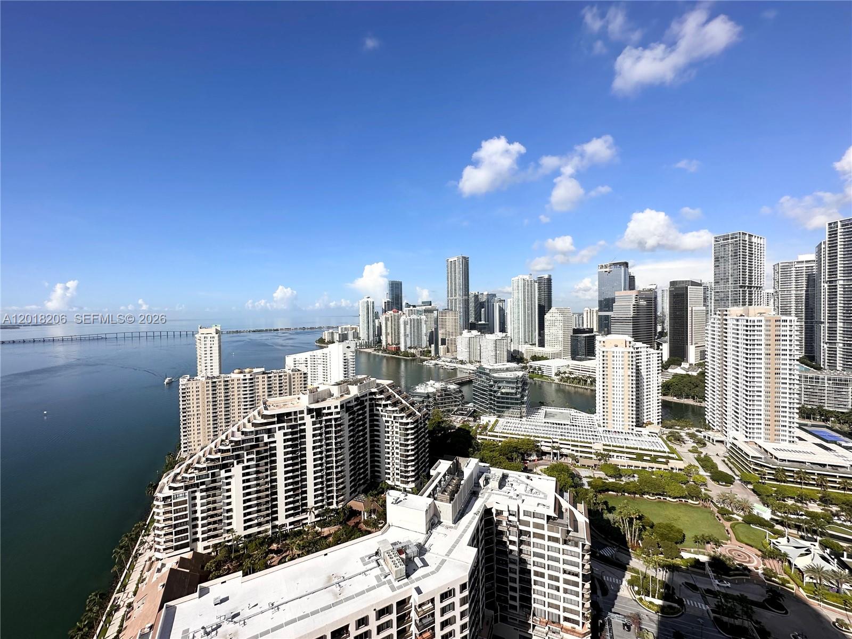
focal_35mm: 14
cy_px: 320
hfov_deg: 102.1
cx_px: 426
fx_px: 345
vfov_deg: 85.7
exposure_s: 1/4132
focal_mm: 2.22
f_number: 2.2
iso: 50
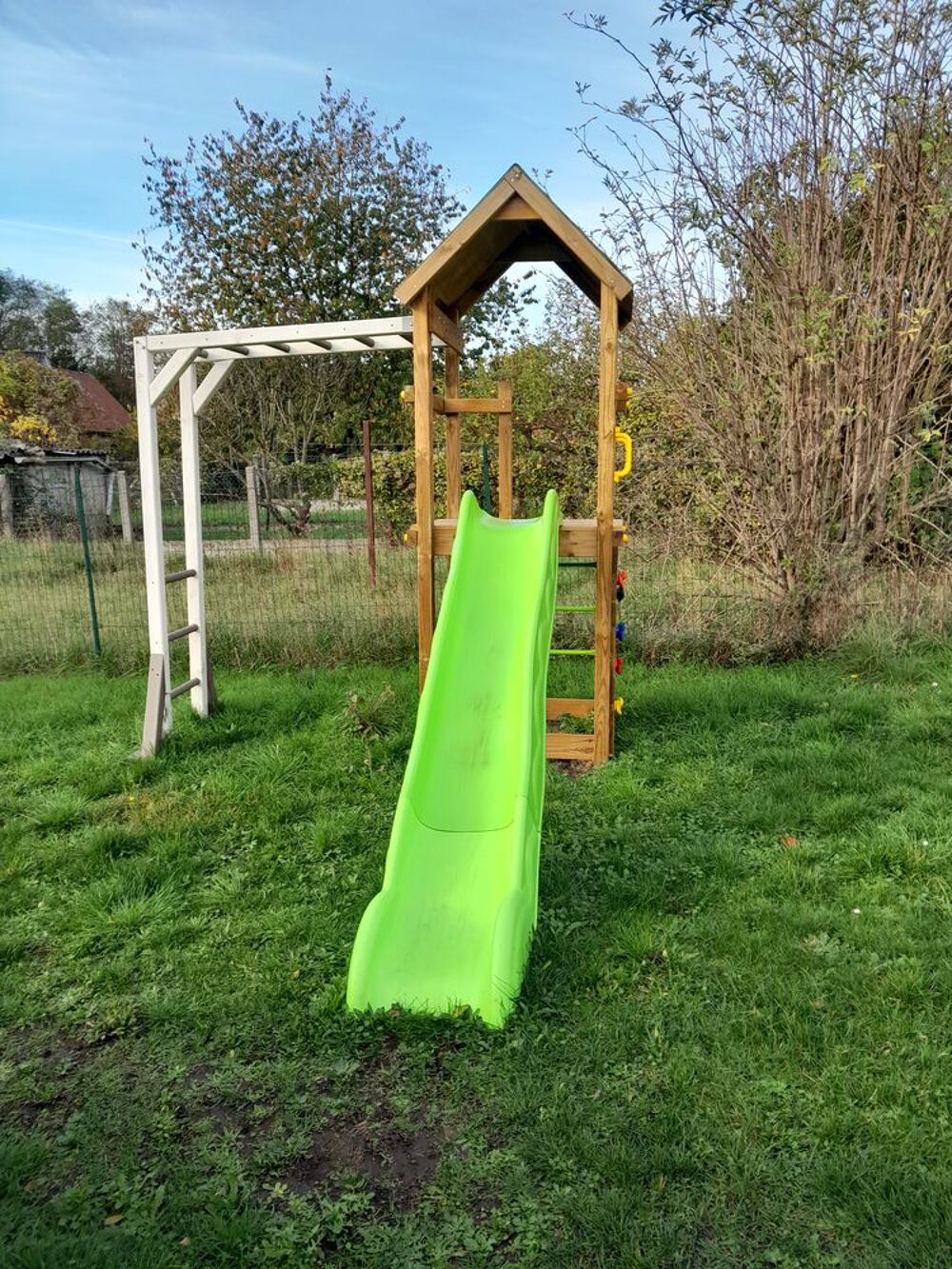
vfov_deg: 65.3
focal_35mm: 27
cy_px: 634
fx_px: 990
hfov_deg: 51.4
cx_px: 476
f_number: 1.8
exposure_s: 1/125
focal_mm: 4
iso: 40
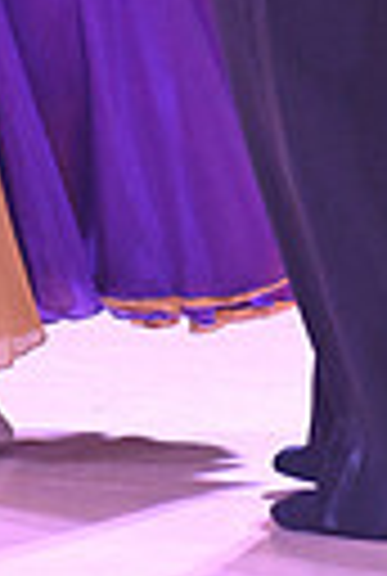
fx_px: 14482
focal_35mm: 903
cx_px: 236
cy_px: -364
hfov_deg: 1.5
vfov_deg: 2.3
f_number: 4.5
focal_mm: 200
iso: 5000
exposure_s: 1/400
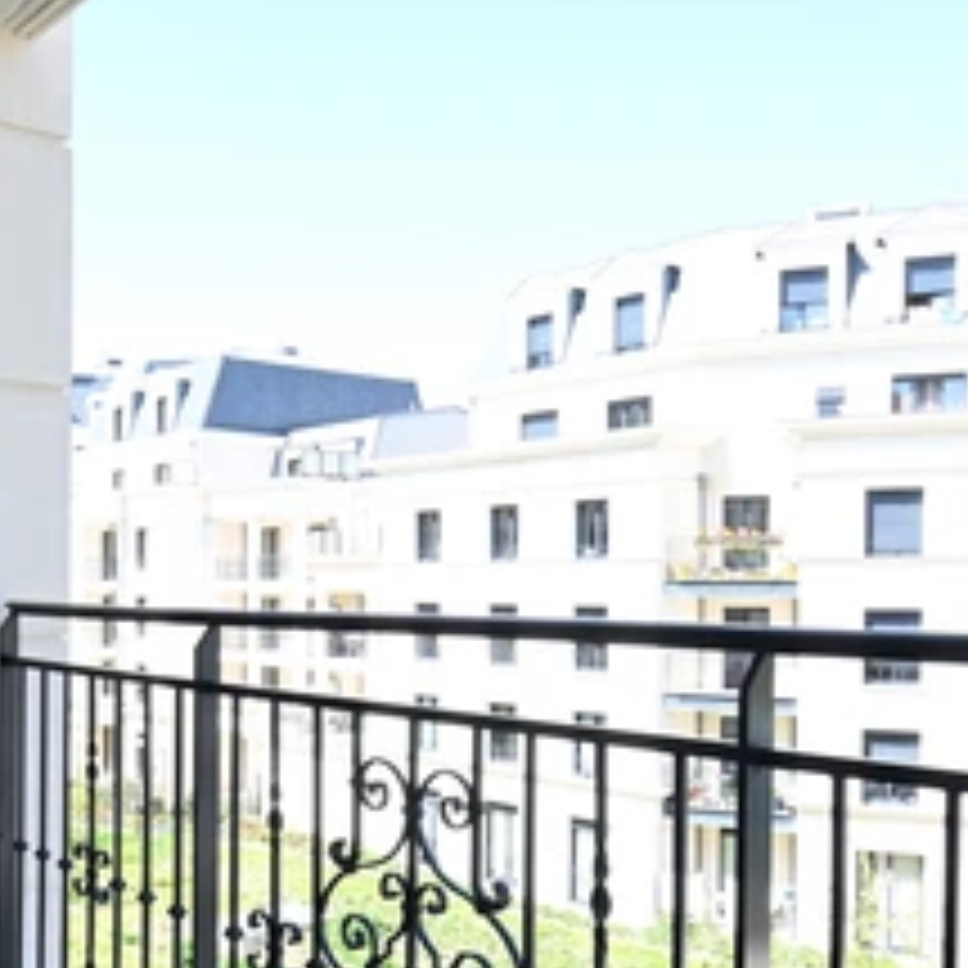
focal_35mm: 38
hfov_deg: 42.2
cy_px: 561
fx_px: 1202
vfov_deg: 43.7
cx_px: 212
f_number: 11
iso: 200
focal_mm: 16
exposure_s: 1/50
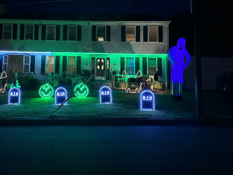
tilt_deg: +5.7
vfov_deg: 42.3
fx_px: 222
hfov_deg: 54.4
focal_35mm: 33
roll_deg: -0.8
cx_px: 81
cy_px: 56
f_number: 1.78
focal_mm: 6.86
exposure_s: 1/31
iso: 1000
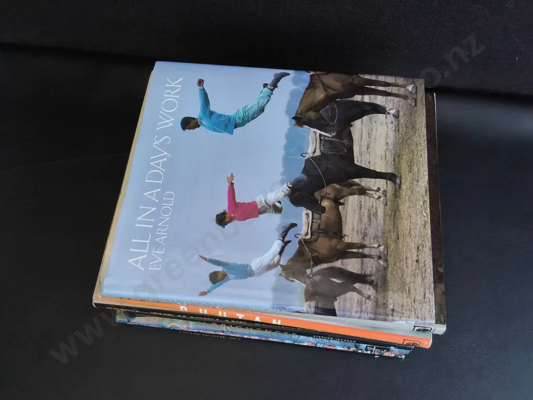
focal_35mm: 27
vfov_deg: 51.4
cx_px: 266
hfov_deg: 65.3
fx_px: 416
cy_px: 200
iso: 200
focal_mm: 2.87
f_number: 2
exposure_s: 1/100
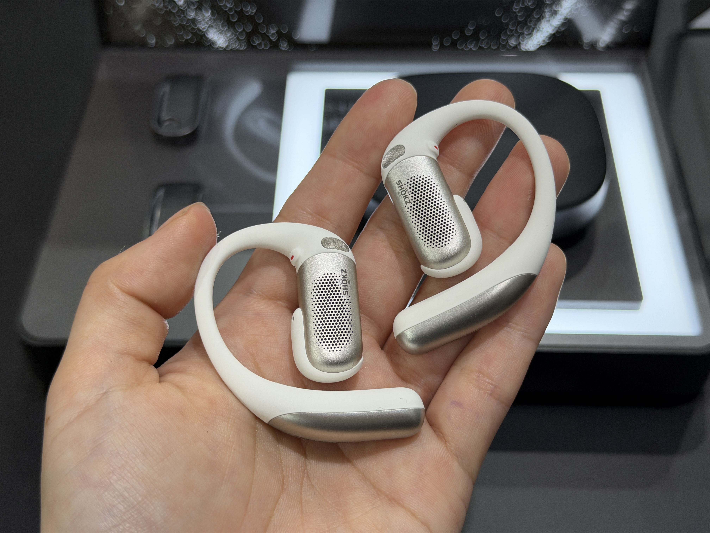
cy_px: 266
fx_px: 985
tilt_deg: -48.1
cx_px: 355
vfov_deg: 30.3
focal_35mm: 48
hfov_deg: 39.7
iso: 125
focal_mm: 6.76
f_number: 1.78
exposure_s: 1/210
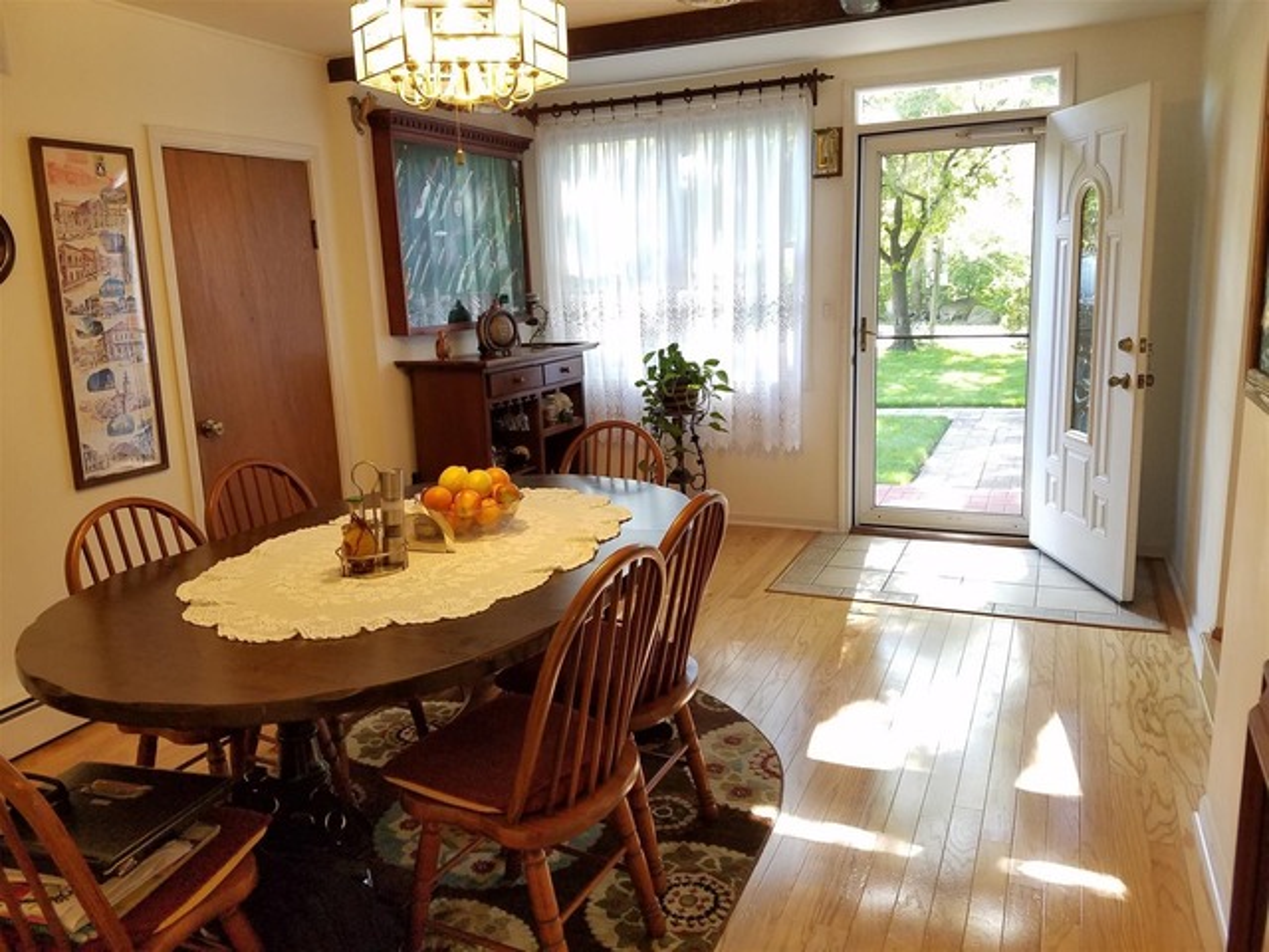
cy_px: 476
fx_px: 953
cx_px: 634
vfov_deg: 53.1
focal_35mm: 26
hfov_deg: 67.3
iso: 125
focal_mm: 4.2
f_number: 1.7
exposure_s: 1/60
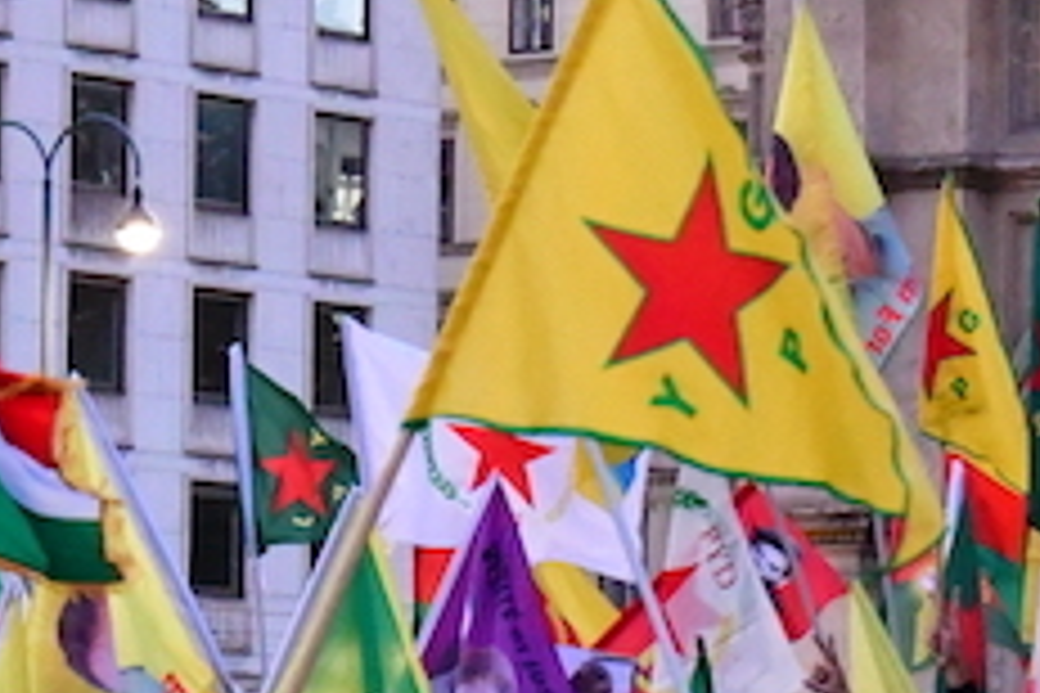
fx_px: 7799
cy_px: 790
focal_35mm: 270
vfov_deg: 5.1
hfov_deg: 7.6
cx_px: 783
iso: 12800
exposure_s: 1/250
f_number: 5.6
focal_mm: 52
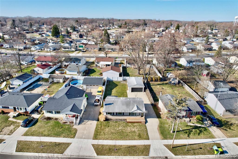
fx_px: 145
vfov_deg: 57.2
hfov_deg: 78.6
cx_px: 119
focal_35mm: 22
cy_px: 80
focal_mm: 8.4
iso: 130
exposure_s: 1/2000
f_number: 2.8
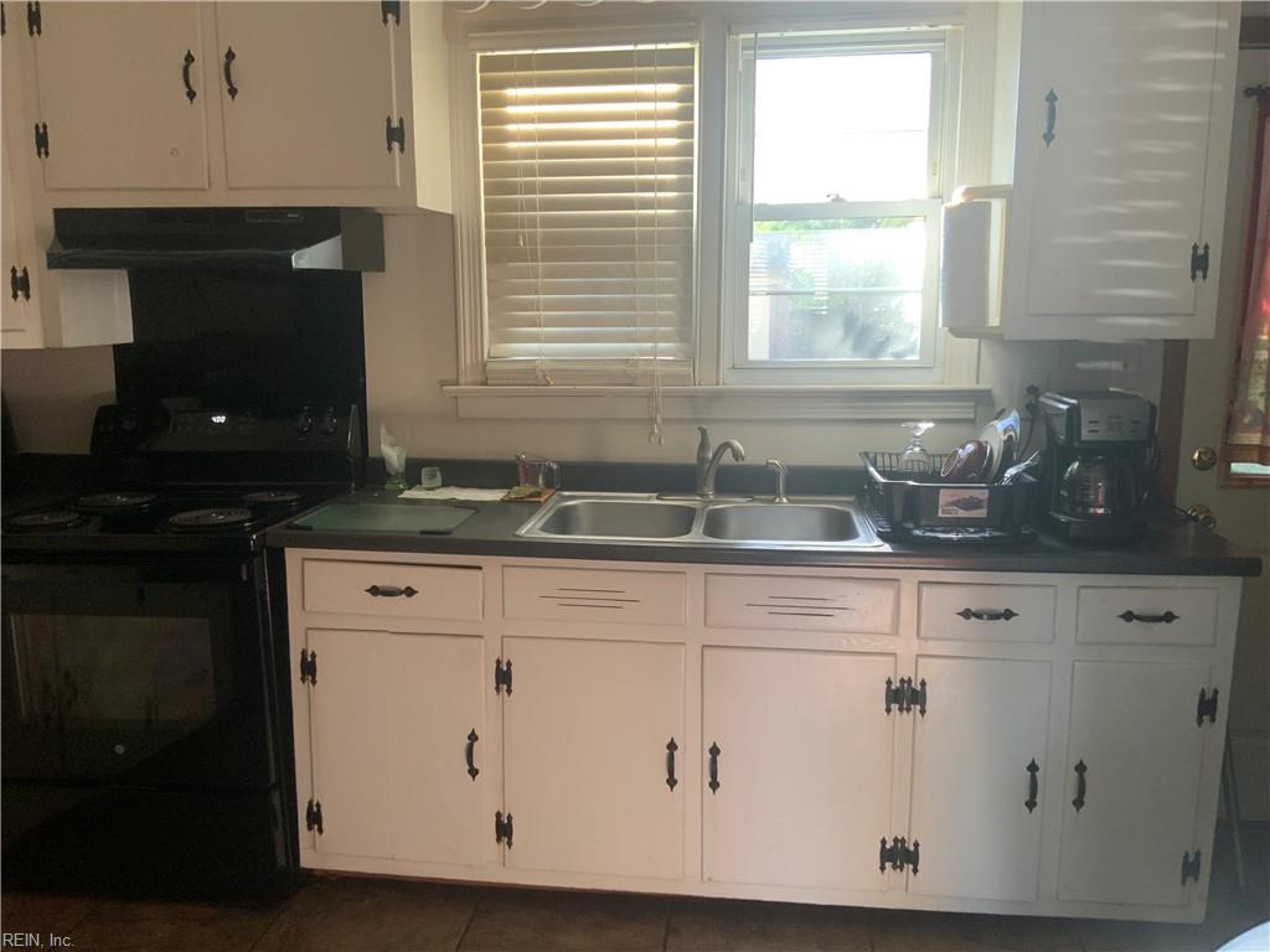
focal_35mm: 29
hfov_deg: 61.7
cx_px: 635
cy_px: 476
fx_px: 1064
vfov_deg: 48.2
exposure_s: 1/60
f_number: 1.8
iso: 80
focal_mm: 3
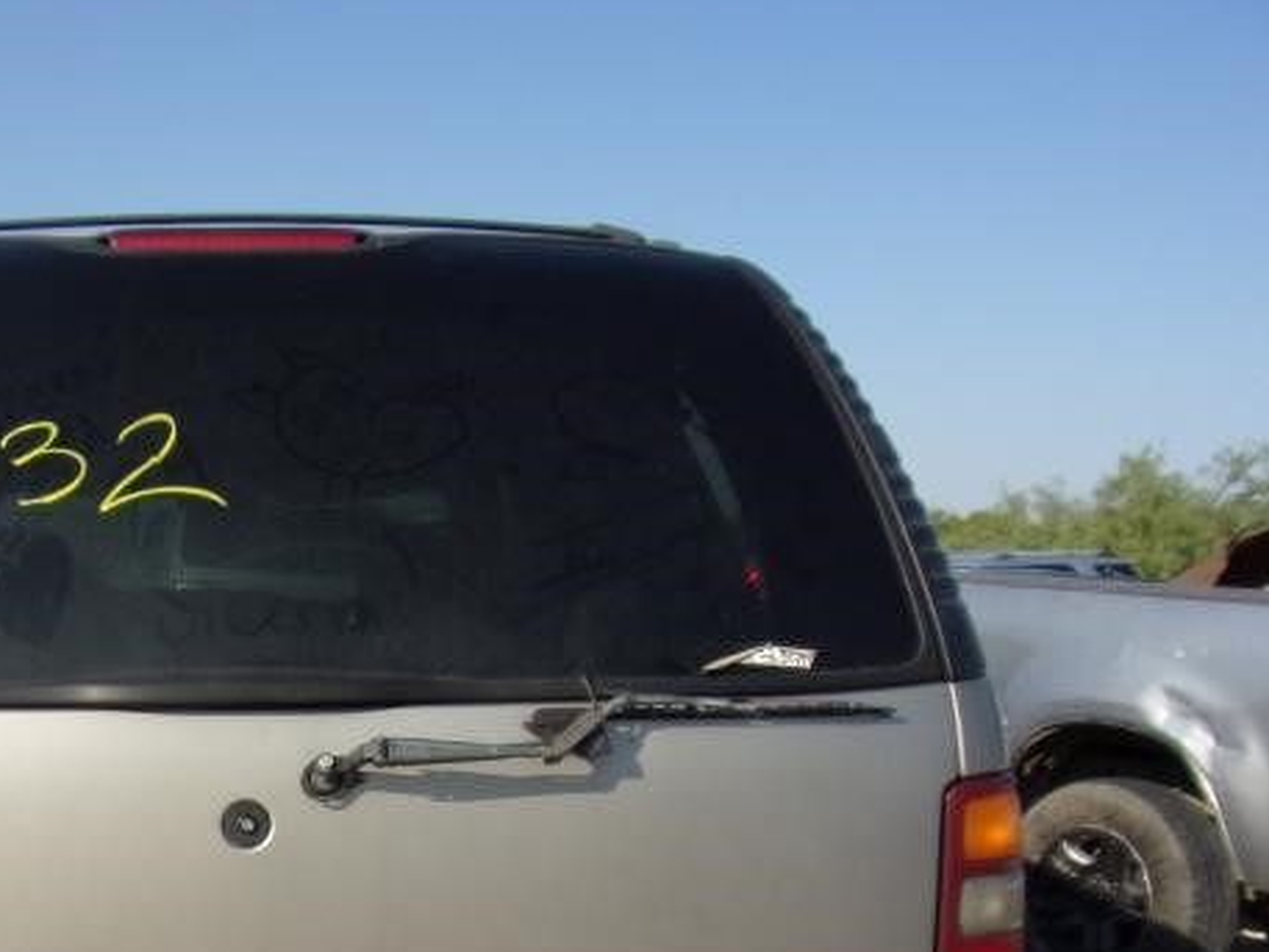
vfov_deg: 33.1
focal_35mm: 42
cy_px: 802
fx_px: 1540
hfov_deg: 43.2
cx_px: 297
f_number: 3.3
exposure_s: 1/1100
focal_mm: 4.3
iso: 80
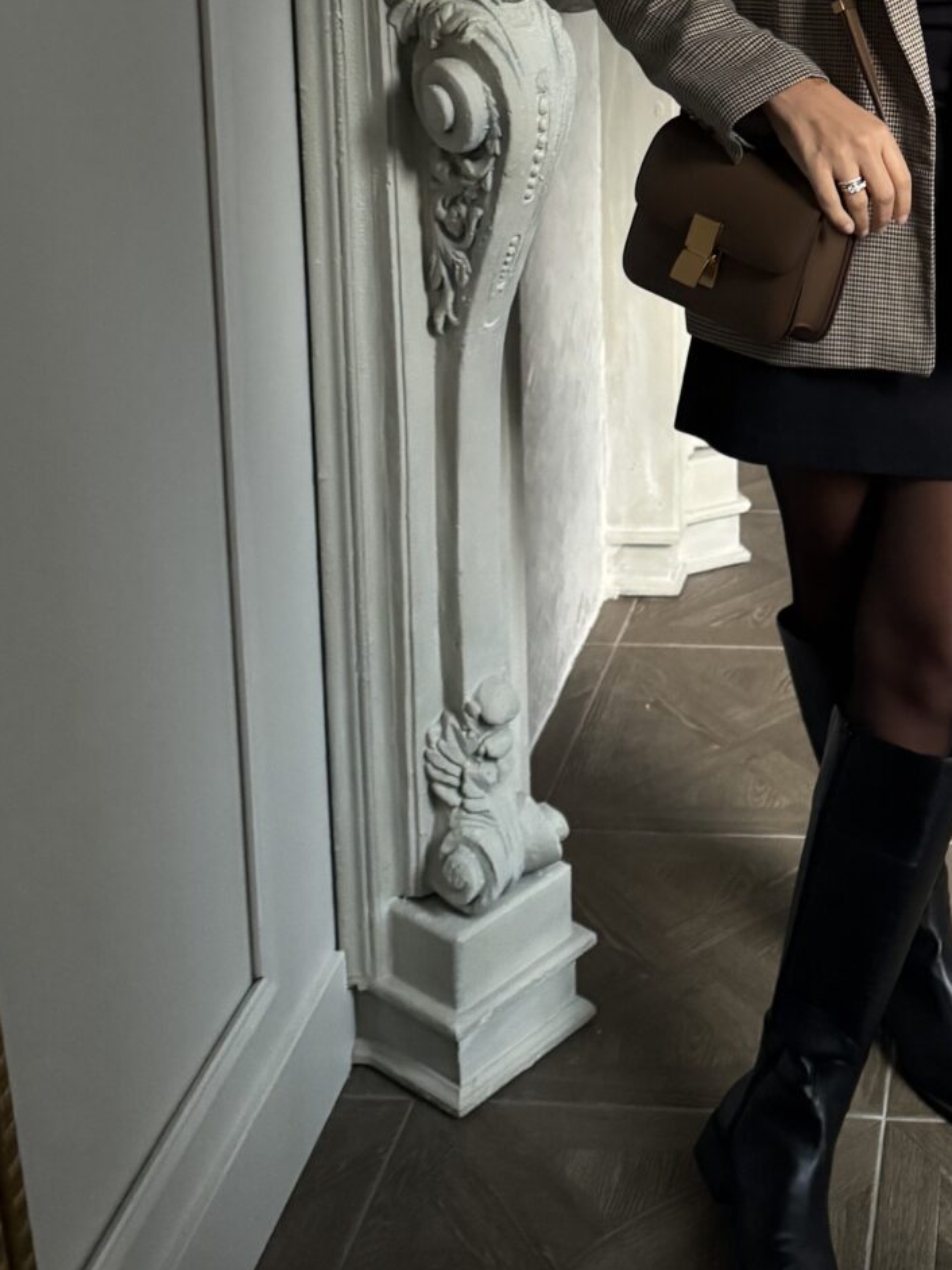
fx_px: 1870
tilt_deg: -18.3
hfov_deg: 27.2
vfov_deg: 34.4
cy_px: 30
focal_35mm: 51
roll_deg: +0.4
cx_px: 912
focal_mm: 6.76
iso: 1000
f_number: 1.78
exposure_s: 1/33
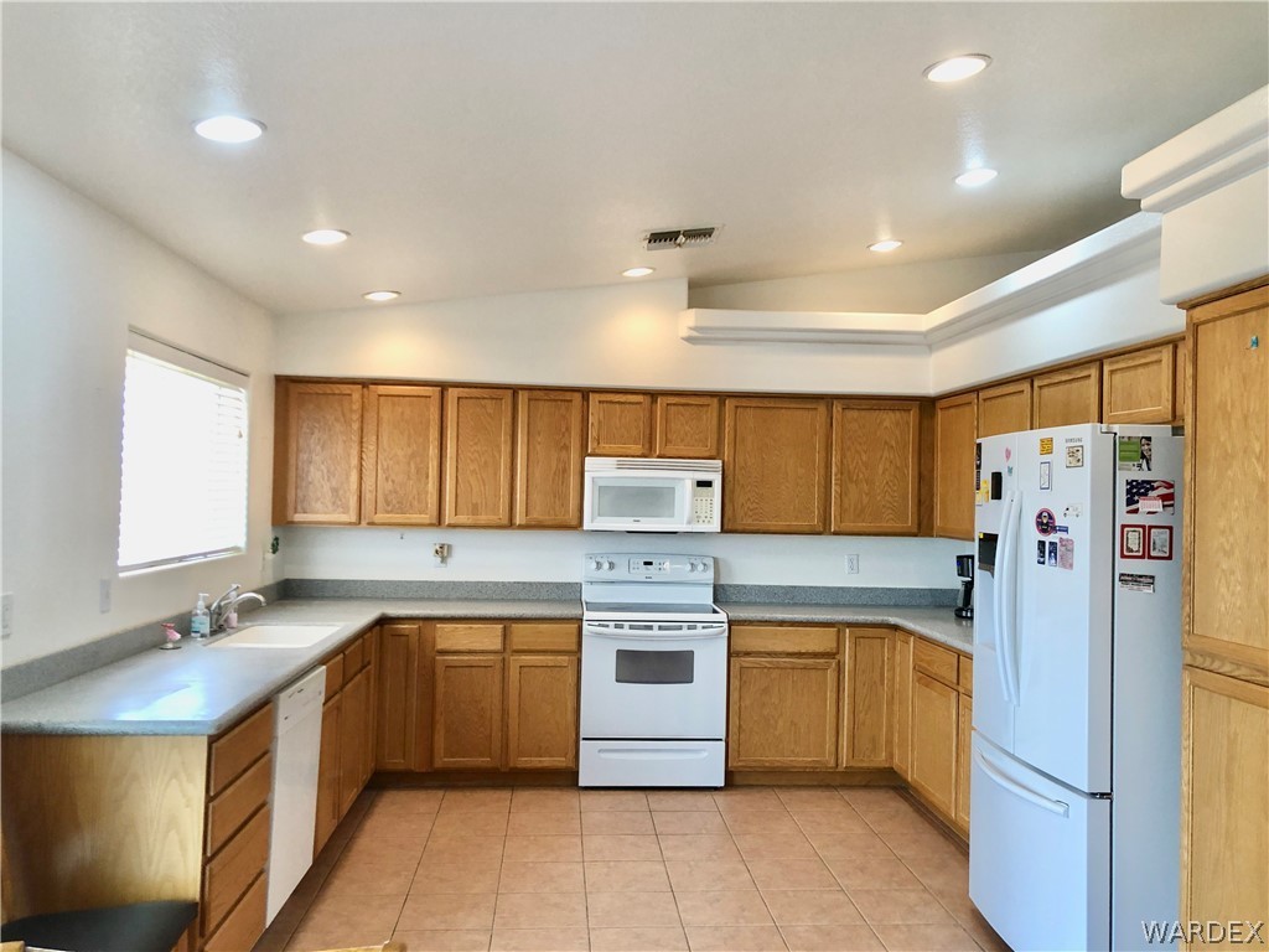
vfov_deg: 49.7
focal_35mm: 28
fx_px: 1026
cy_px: 476
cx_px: 634
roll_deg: -1.0
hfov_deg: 63.4
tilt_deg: +0.8
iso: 32
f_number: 1.8
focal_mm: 4
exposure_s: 1/30
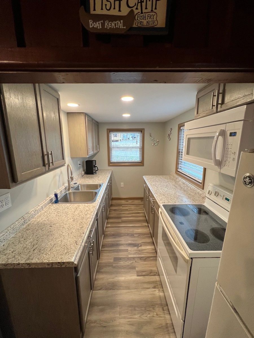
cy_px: 169
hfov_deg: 89.9
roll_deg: +0.2
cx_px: 127
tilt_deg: -11.2
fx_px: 127
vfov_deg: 106.2
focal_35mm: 13
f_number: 1.8
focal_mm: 1.57
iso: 160
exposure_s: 1/120
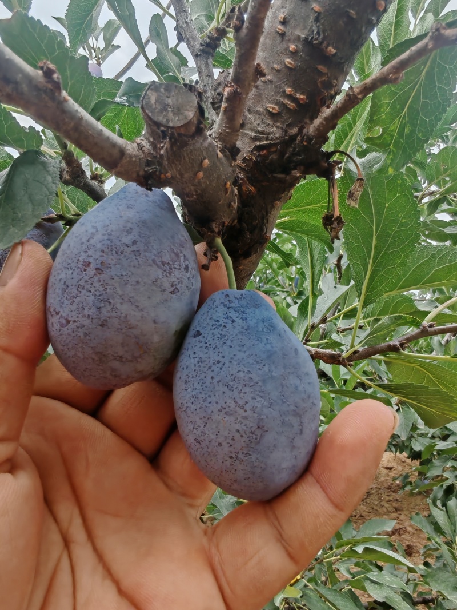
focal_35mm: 27
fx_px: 475
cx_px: 228
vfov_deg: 65.3
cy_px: 305
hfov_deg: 51.3
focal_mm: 1.96
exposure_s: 1/120
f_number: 2.2
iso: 50
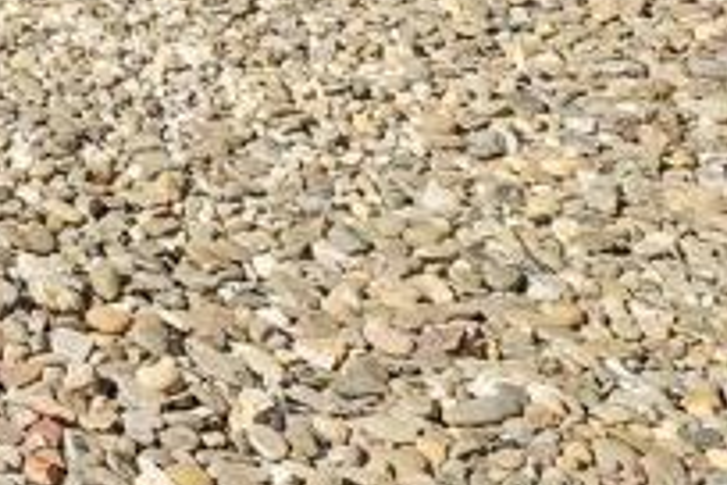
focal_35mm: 103
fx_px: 2080
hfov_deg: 13.4
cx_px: -1101
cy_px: -672
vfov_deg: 11.2
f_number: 9
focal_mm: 14
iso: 640
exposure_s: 1/320
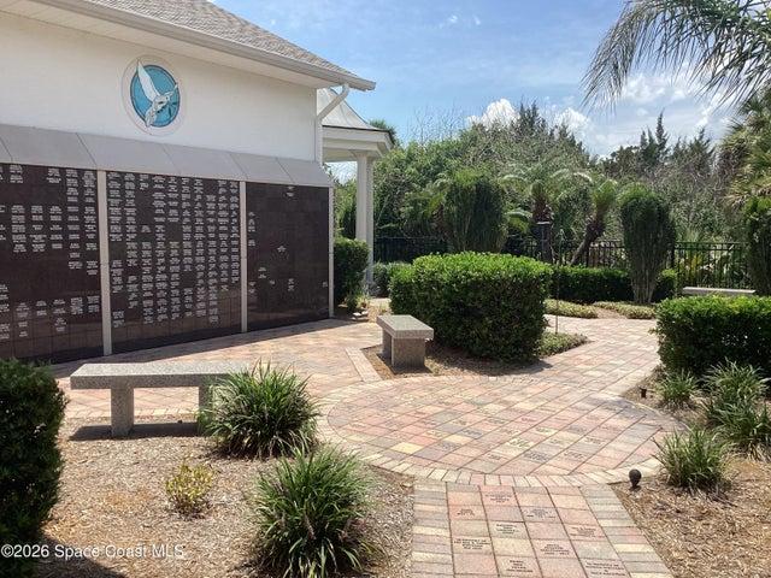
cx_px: 386
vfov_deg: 45.4
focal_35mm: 31
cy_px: 289
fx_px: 690
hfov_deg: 58.4
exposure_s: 1/1508
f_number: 2.4
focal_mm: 3.3
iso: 25
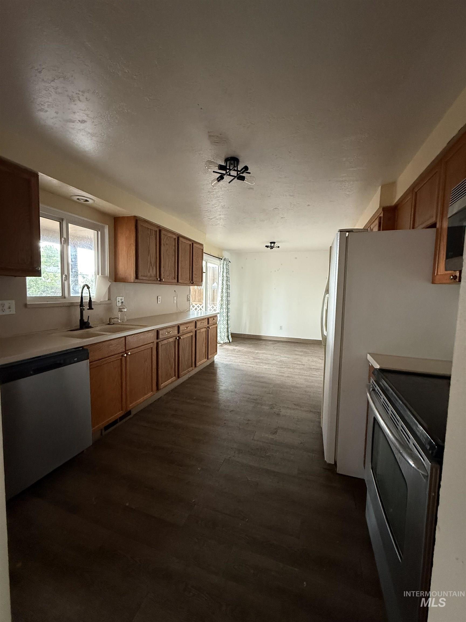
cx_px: 233
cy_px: 311
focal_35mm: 14
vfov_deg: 102.1
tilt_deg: -4.0
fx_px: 251
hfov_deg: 85.7
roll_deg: -1.3
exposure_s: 1/60
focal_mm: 2.22
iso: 640
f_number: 2.2
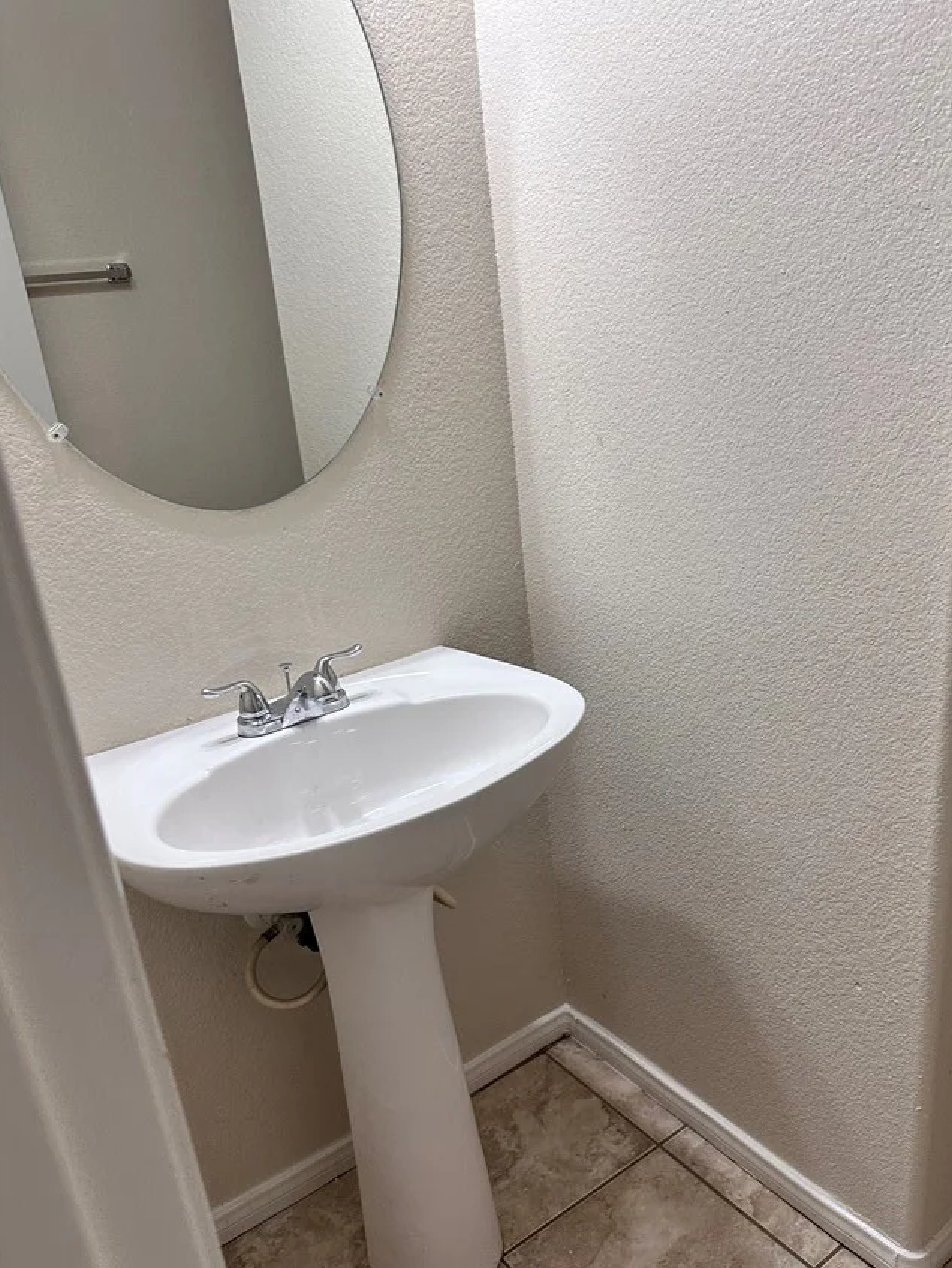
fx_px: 1063
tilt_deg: -21.9
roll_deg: +8.3
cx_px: 564
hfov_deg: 48.0
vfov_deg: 61.4
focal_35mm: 29
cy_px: 717
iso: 160
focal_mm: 6.86
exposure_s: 1/120
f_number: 1.78
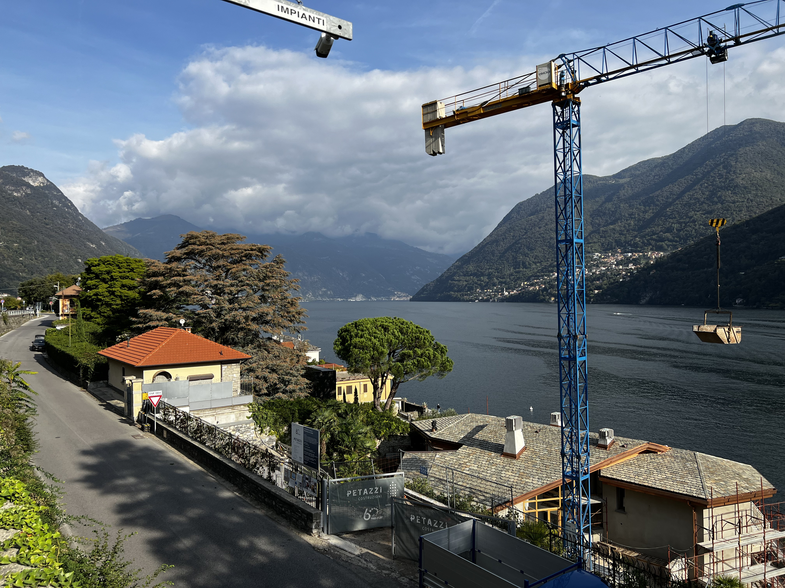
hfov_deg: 67.3
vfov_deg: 53.1
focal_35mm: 26
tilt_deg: -0.6
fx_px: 590
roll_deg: +0.9
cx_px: 392
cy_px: 294
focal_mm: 5.7
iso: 50
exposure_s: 1/3571
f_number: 1.5
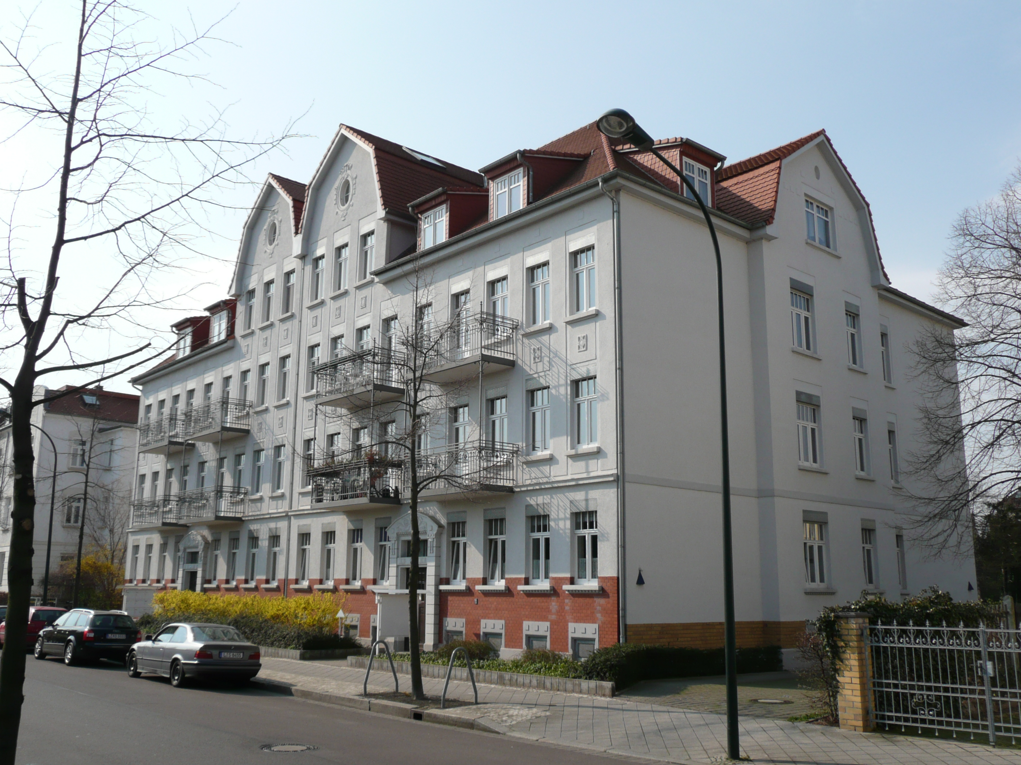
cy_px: 382
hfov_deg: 56.8
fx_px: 944
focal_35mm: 32
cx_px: 510
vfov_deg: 44.2
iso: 100
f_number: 3.5
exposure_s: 1/1000
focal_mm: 5.2
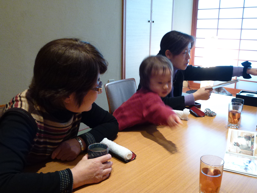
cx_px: 128
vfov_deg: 42.9
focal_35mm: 33
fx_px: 245
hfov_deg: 55.4
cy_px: 96
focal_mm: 5.9
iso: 200
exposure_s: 1/10
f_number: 3.6
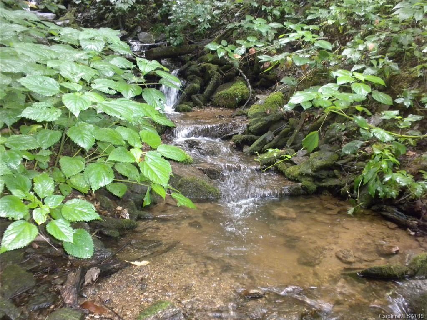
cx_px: 214
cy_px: 160
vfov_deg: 38.7
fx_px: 456
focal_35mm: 37
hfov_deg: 50.1
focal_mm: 6.6
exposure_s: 1/30
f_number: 3.5
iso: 627
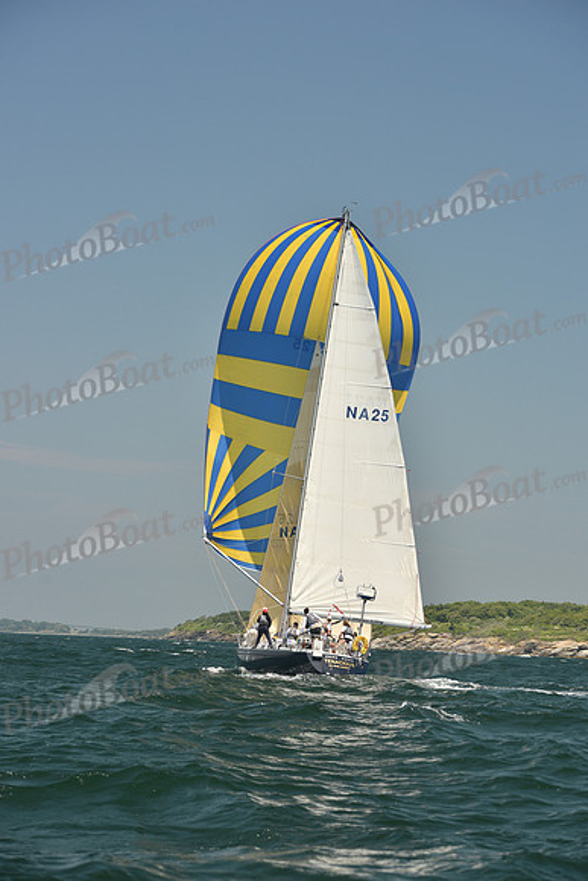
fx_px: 2326
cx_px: 294
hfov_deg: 14.4
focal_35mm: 95
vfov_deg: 21.5
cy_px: 440
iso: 250
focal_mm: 95
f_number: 6.3
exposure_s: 1/640
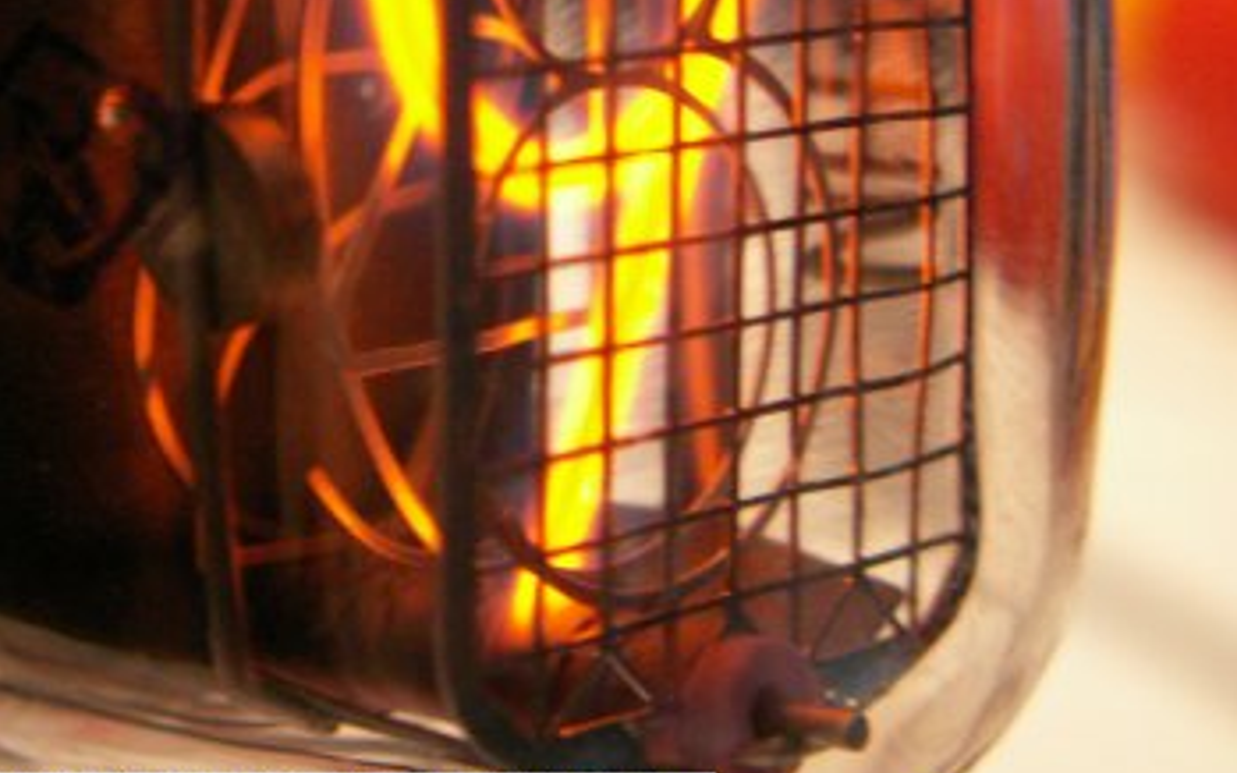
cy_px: 32
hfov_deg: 18.3
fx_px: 3809
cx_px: 319
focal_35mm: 113
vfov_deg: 11.5
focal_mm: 10.28
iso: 160
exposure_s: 1/25
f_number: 3.2
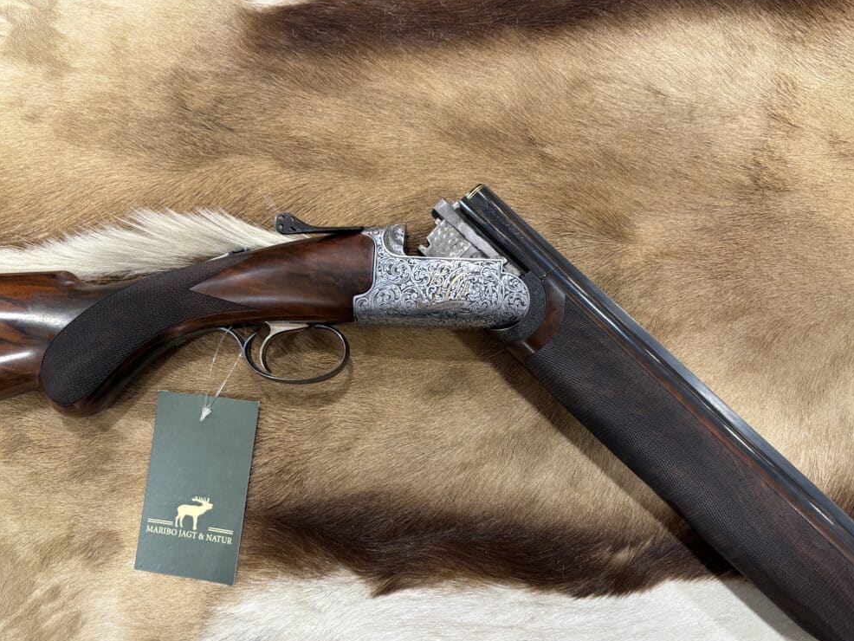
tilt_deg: -79.1
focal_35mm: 27
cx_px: 442
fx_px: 666
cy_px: 321
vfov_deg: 51.4
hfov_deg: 65.3
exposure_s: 1/60
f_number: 1.6
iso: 200
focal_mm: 5.96
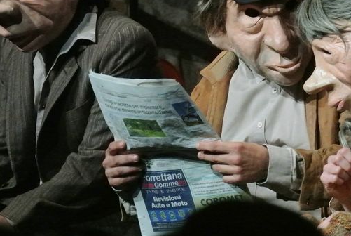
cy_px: 68
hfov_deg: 6.9
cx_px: 189
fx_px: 2901
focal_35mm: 297
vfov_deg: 4.6
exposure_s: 1/125
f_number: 4.8
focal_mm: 69
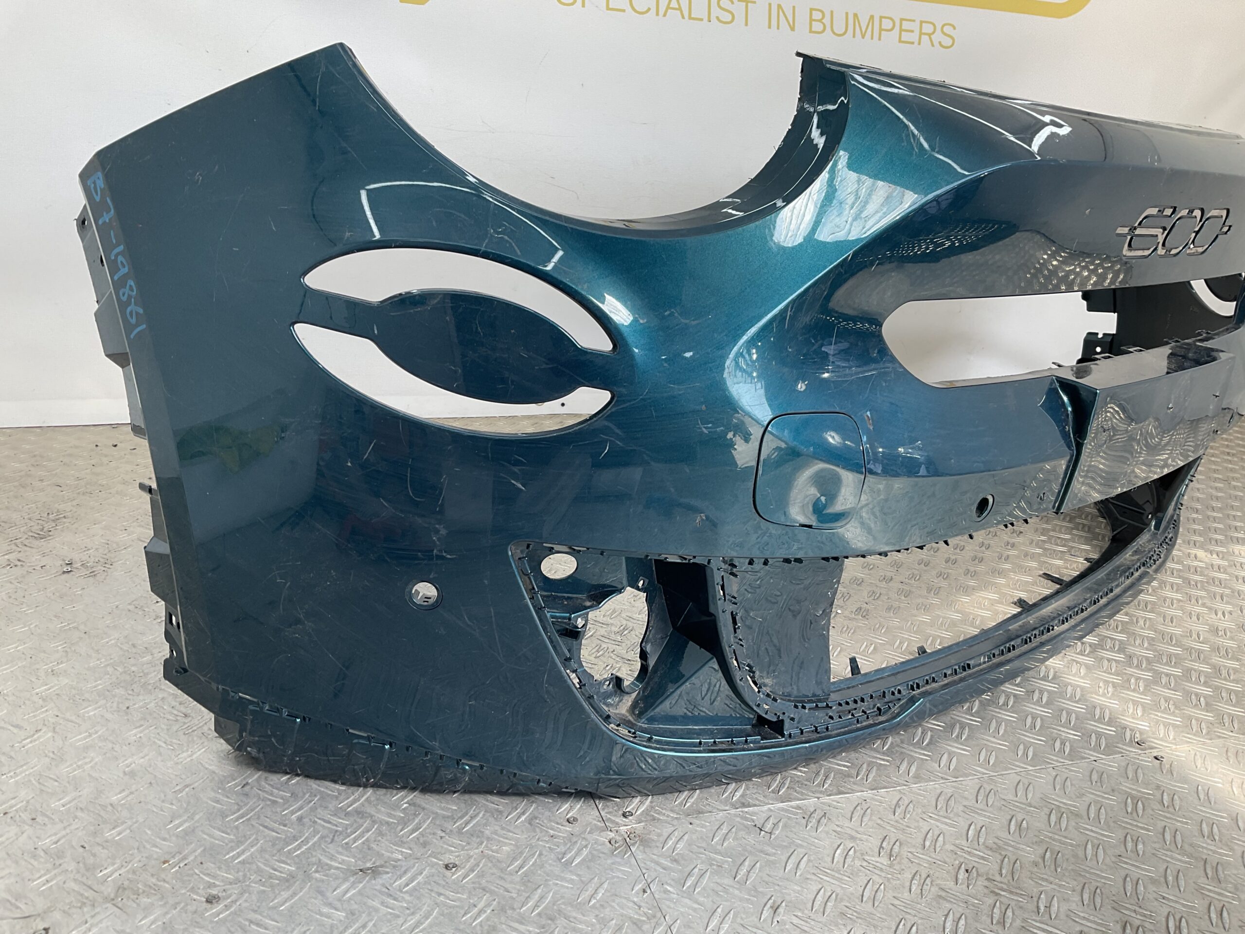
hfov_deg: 61.7
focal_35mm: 29
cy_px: 467
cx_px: 622
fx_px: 1043
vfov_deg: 48.2
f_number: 1.8
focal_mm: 3
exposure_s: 1/118
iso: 16
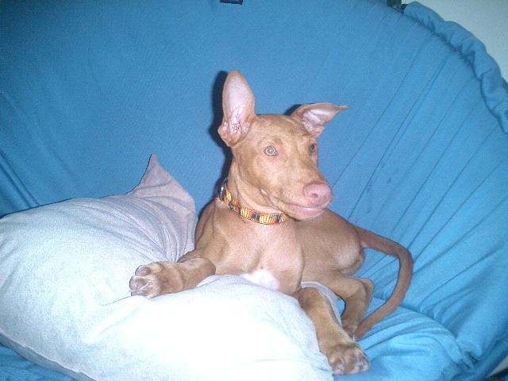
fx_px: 514
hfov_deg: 52.6
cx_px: 254
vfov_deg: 40.7
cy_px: 190
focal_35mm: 35
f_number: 4.2
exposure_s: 1/40
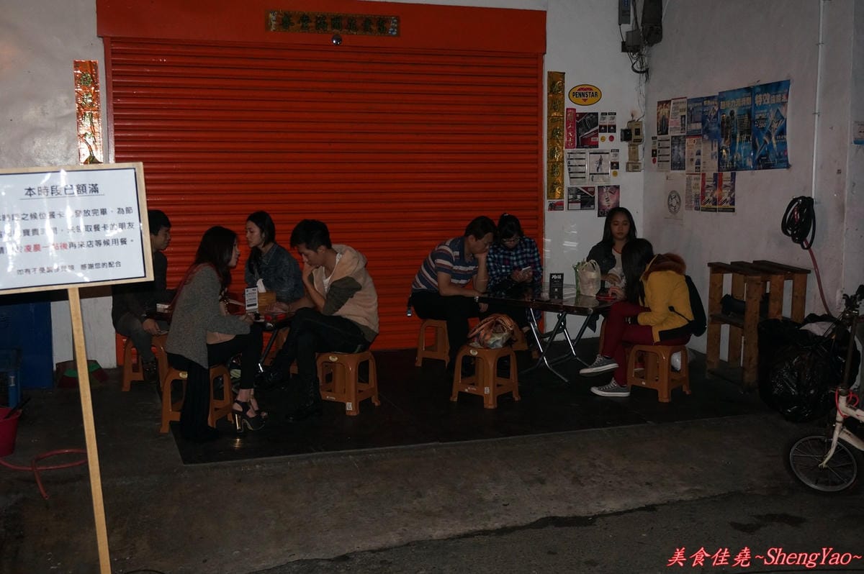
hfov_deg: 48.0
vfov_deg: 33.0
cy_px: 287
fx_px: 971
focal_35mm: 40
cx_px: 432
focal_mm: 27
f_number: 4.5
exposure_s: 1/60
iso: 1000
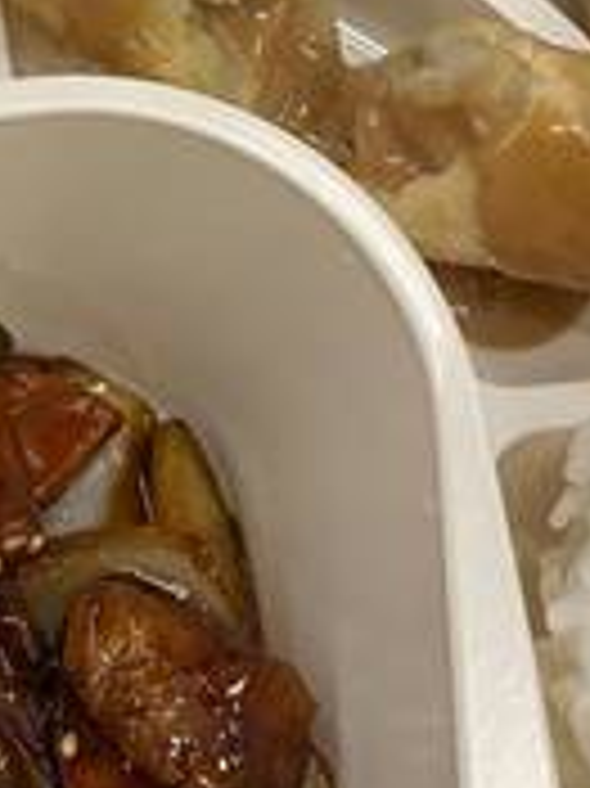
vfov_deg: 17.9
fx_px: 2480
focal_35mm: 109
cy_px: 155
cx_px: -32
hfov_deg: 13.3
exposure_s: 1/120
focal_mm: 4.25
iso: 64
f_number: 1.8
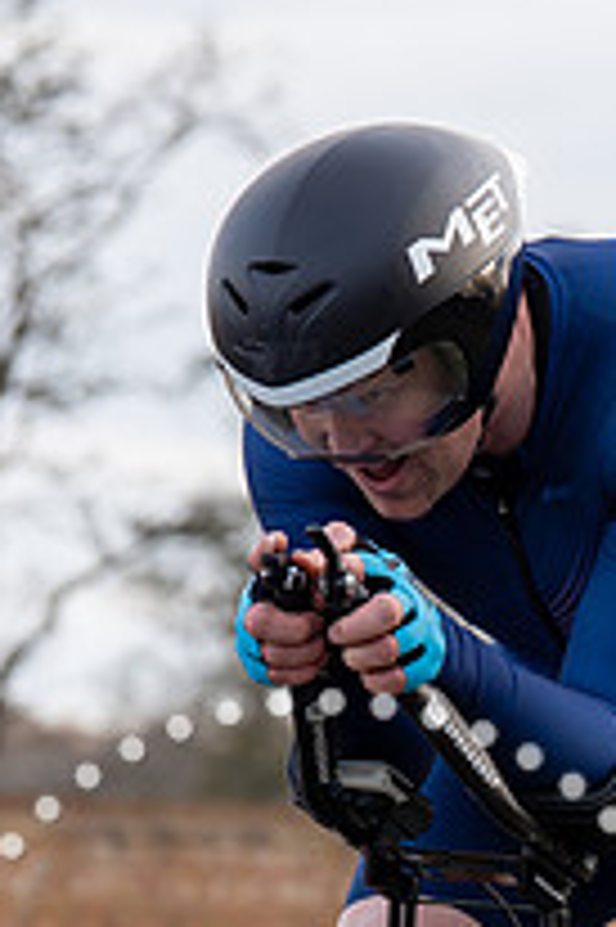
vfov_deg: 6.0
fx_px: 8844
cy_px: 575
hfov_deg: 4.0
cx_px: 633
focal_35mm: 344
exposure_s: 1/800
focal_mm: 91
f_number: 4
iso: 160
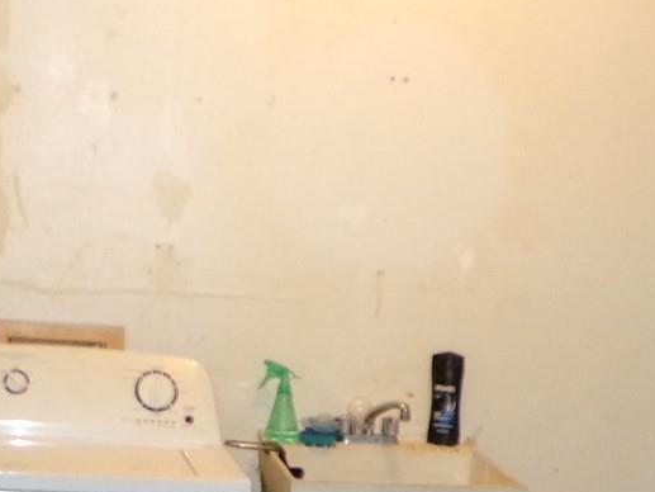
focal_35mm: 99
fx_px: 1874
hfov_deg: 19.7
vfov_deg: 14.3
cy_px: 653
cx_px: 457
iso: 640
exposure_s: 1/34
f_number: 3.2
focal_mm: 5.8
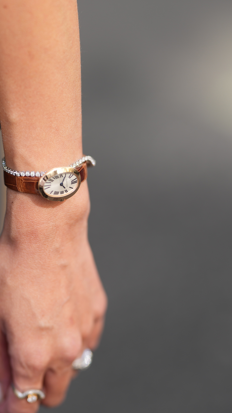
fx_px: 1476
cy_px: 206
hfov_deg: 9.0
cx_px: 90
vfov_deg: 15.9
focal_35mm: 135
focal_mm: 85
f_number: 1.4
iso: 100
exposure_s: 1/1000
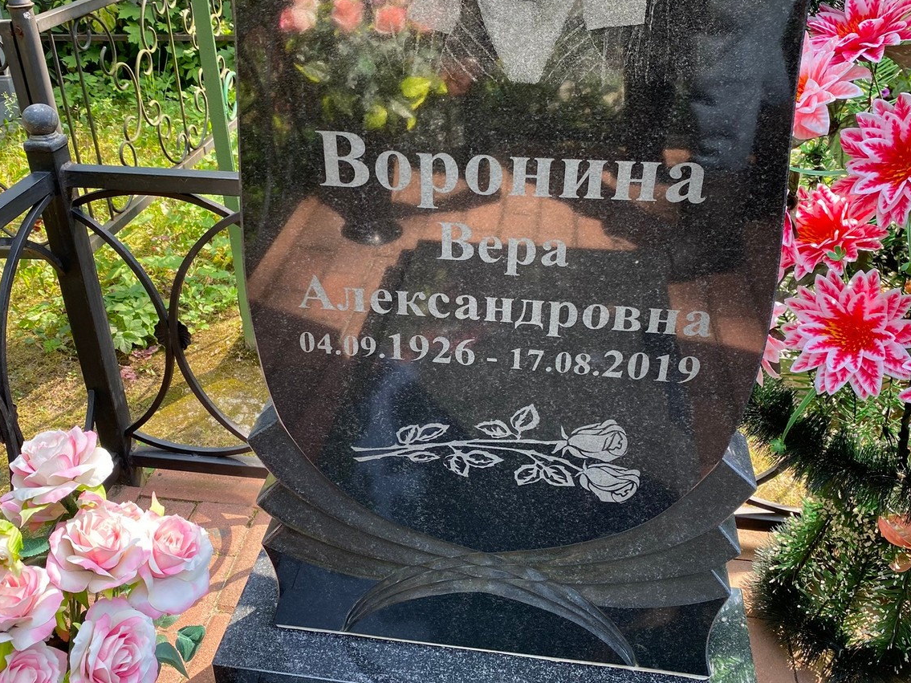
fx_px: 868
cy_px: 333
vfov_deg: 42.9
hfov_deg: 55.3
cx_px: 427
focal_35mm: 33
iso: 32
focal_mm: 4.25
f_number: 1.8
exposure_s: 1/152
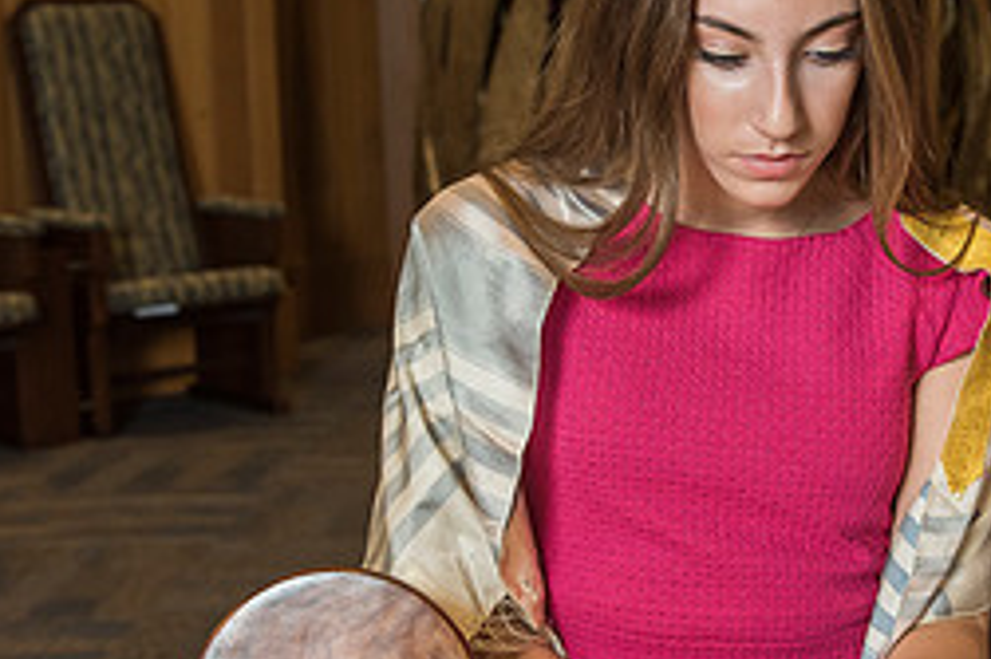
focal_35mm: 79
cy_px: 322
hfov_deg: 25.3
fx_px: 2173
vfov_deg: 17.3
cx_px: 774
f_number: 4
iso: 800
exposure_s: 1/200
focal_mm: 32
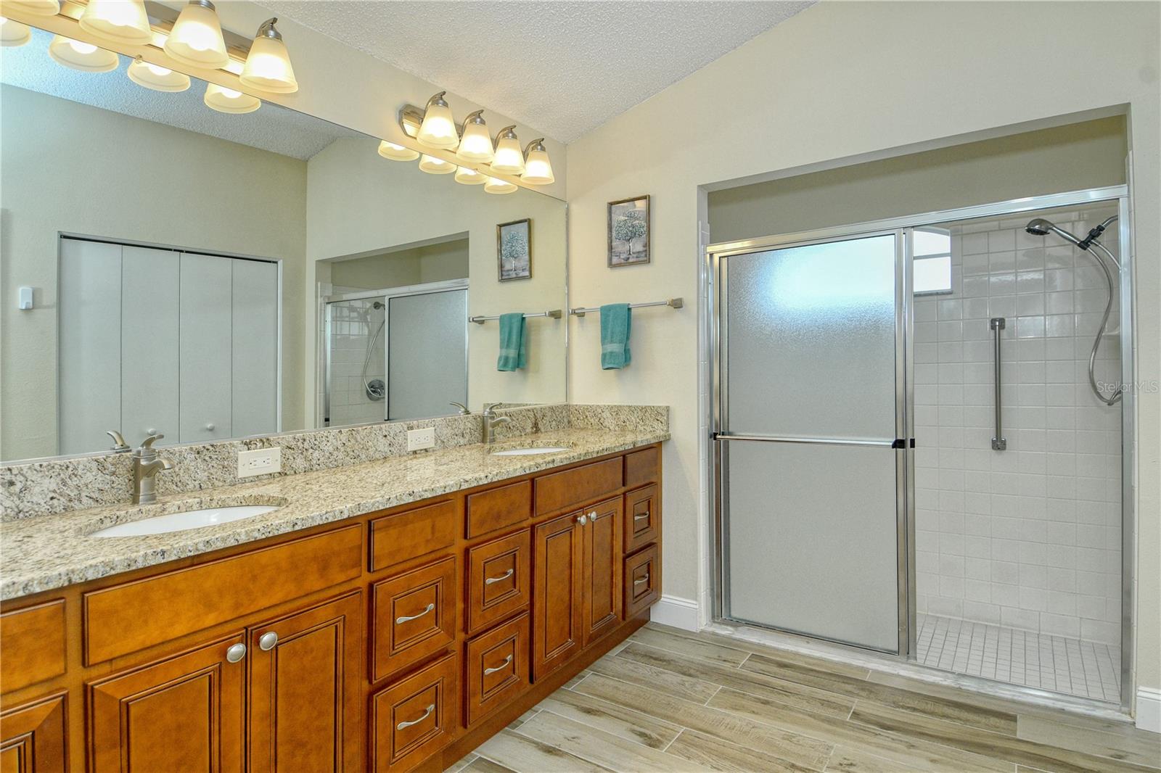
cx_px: 580
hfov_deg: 90.0
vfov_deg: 67.4
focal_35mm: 18
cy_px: 386
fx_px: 580
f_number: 8
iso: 640
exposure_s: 1/250
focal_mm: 12
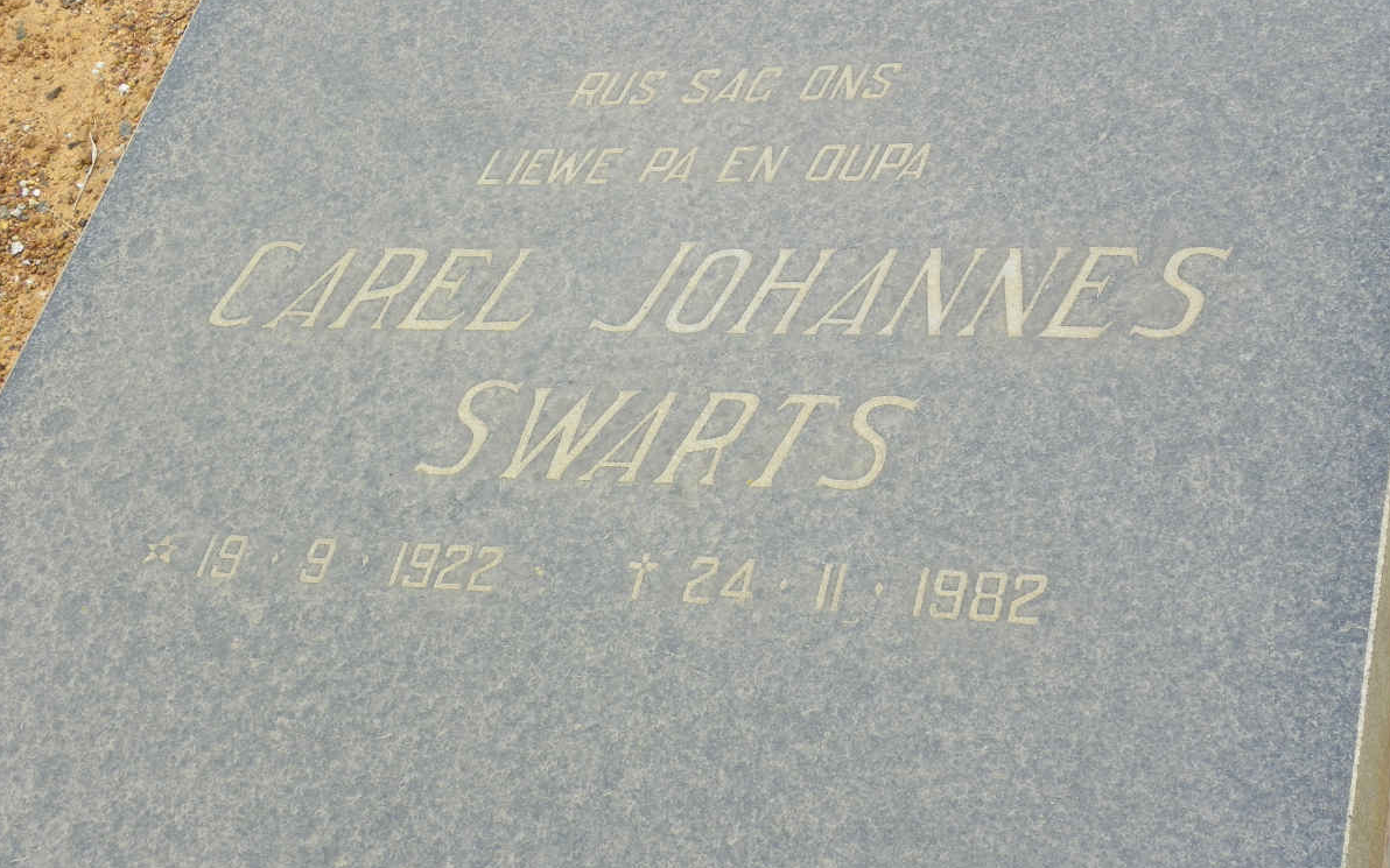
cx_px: 697
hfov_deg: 32.0
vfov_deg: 20.3
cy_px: 380
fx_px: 2424
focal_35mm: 64
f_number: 4.5
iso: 64
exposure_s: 1/200
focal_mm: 10.7
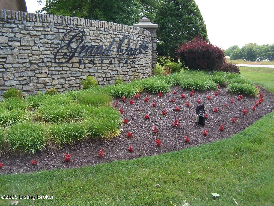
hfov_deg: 29.0
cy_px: 103
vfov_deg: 21.9
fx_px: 530
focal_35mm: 67
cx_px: 137
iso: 80
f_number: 3.2
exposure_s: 1/500
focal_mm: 11.1
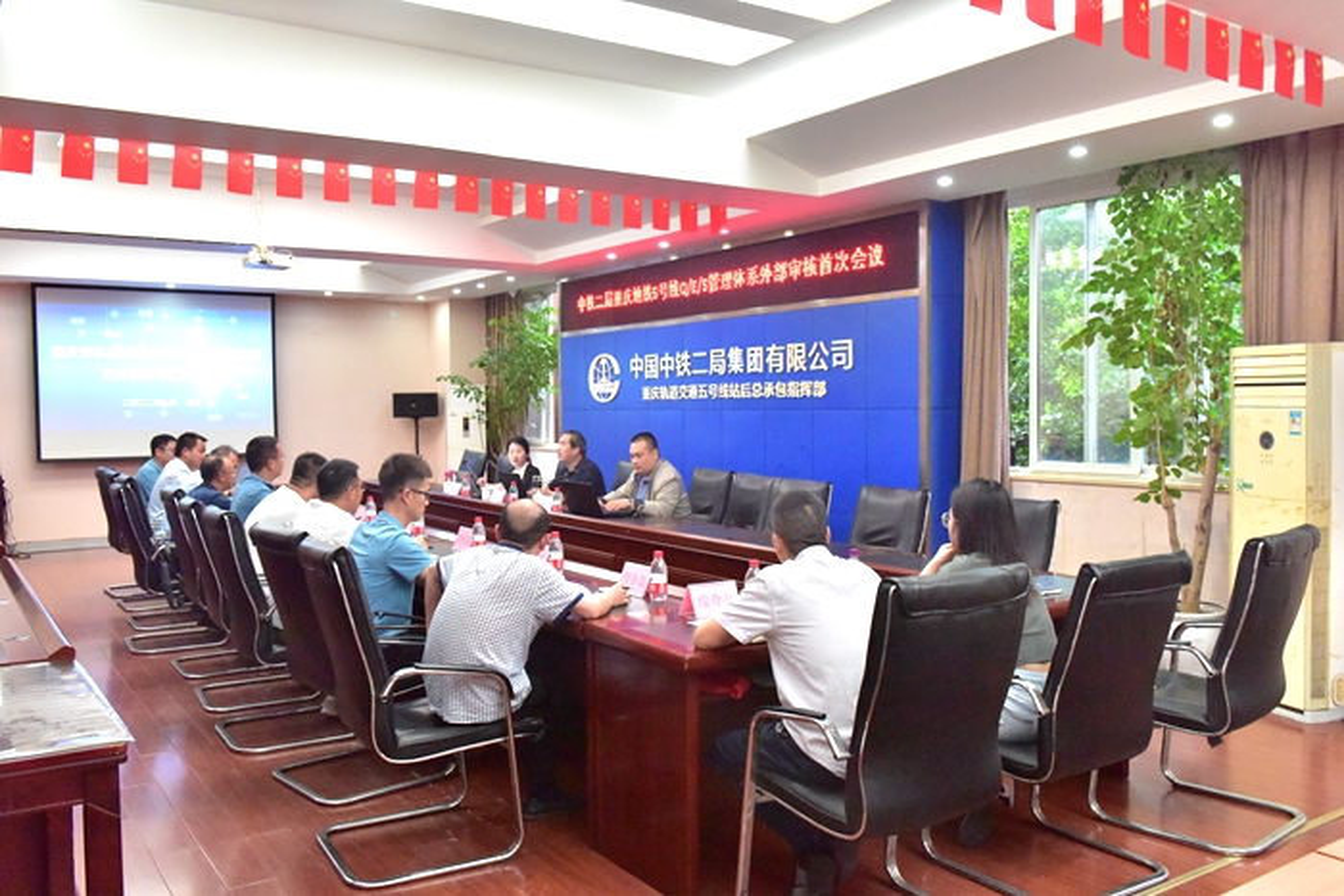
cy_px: 448
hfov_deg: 60.3
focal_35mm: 31
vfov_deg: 42.3
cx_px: 672
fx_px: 1157
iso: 12800
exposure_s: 1/125
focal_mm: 31
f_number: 9
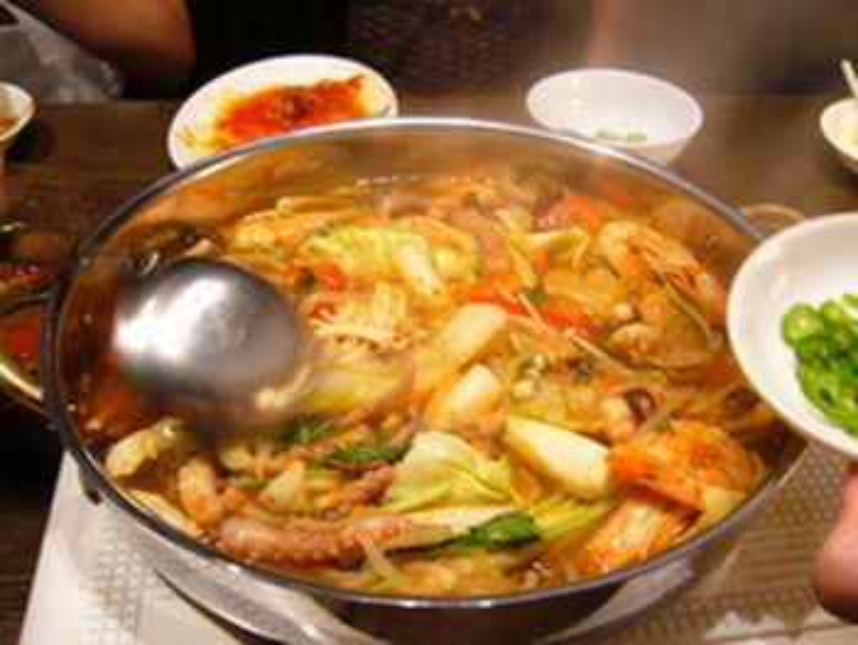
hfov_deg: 52.6
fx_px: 868
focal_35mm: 35
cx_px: 429
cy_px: 322
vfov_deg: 40.7
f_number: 2.8
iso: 200
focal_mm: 5.8
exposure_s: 1/10
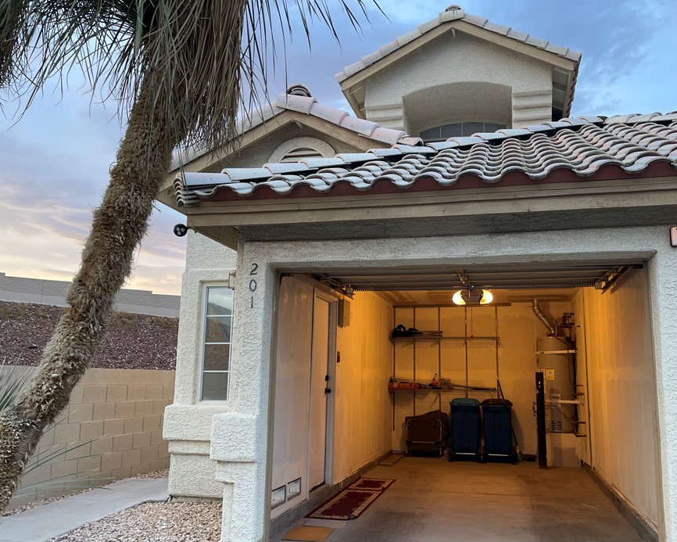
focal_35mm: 30
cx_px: 389
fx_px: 601
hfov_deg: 58.5
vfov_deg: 48.5
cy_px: 294
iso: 64
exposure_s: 1/60
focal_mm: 4.2
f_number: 1.6
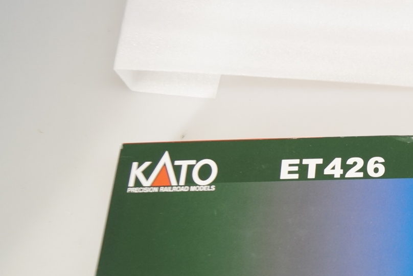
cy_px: 206
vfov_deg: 17.9
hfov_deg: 24.5
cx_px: 474
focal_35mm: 76
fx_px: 872
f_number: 4
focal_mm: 20
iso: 640
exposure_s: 1/160
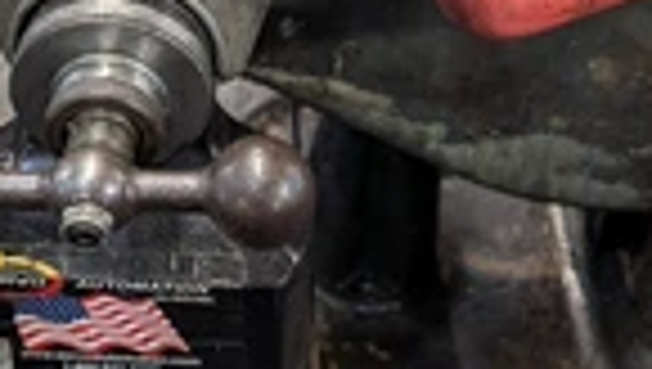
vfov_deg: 15.9
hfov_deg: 28.9
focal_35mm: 72
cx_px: 166
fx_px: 1246
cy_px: -115
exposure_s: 1/120
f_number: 1.68
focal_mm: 6.9
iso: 362
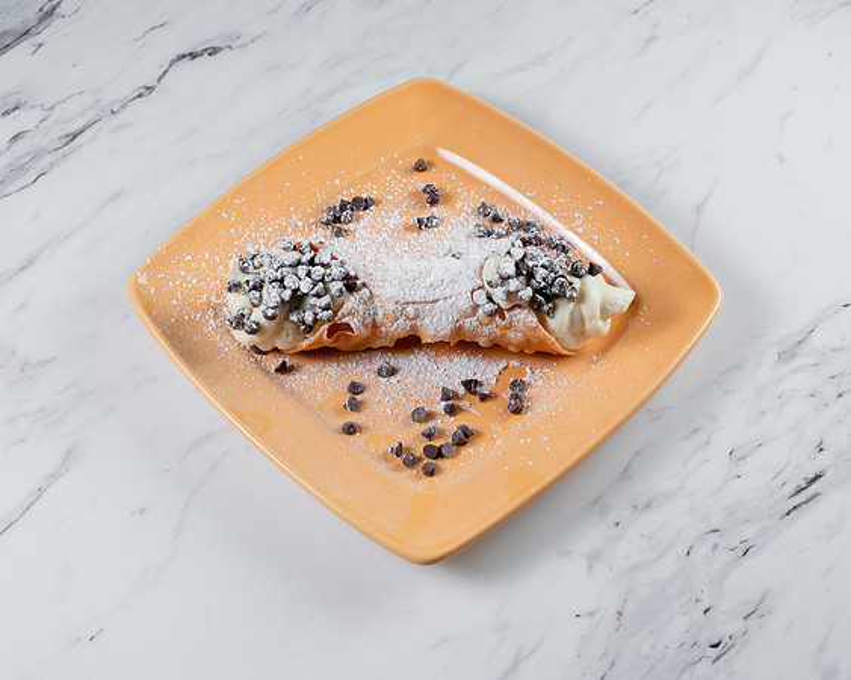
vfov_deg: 26.9
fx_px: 1424
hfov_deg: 33.3
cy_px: 340
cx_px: 426
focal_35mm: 57
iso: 200
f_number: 10
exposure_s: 1/200
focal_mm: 50
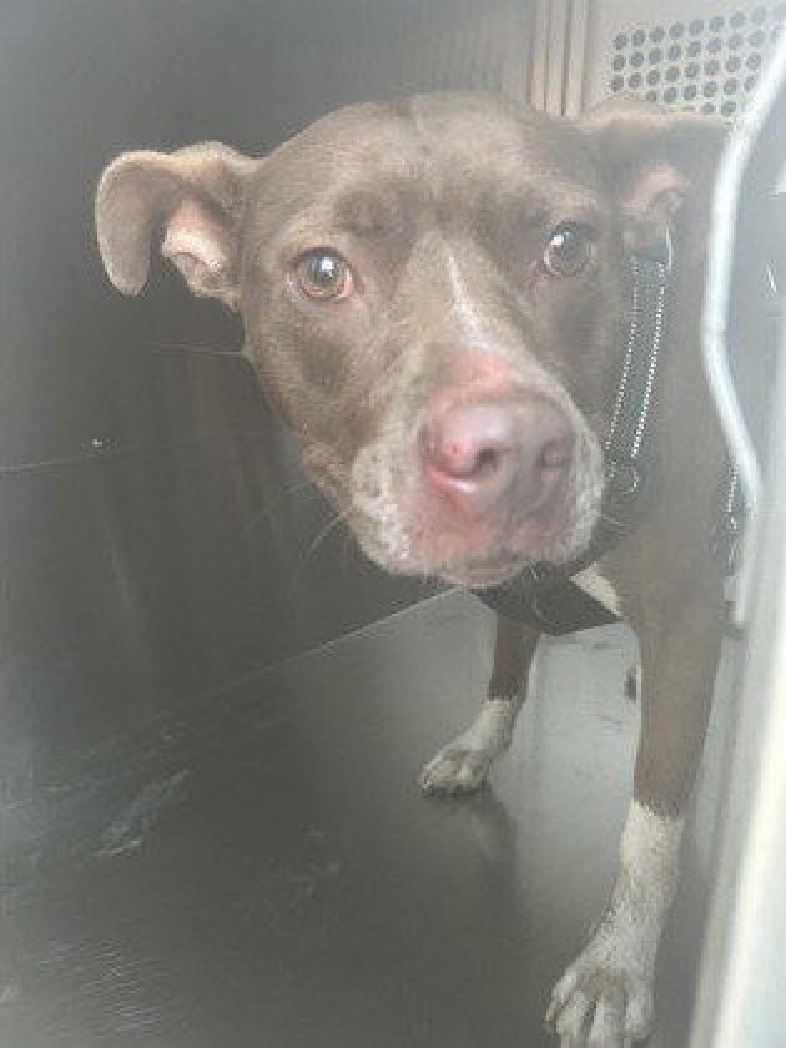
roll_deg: -2.8
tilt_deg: -17.2
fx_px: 787
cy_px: 524
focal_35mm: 26
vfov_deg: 67.3
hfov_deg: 53.1
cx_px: 393
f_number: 1.5
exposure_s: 1/60
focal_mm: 5.7
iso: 160
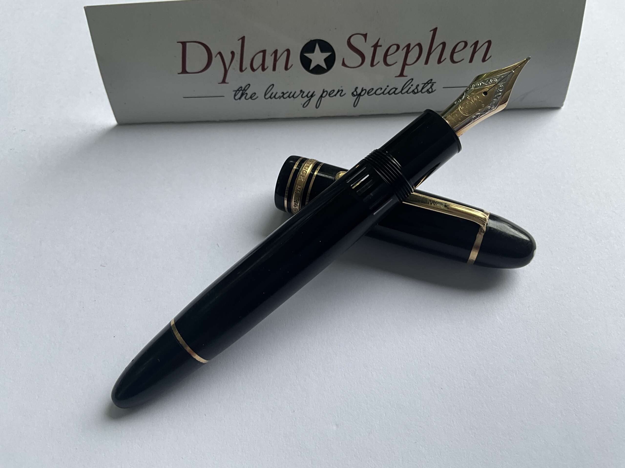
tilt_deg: -59.0
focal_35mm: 29
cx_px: 312
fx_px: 524
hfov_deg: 61.7
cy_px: 234
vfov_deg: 48.2
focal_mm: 3
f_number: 1.8
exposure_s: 1/122
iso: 16
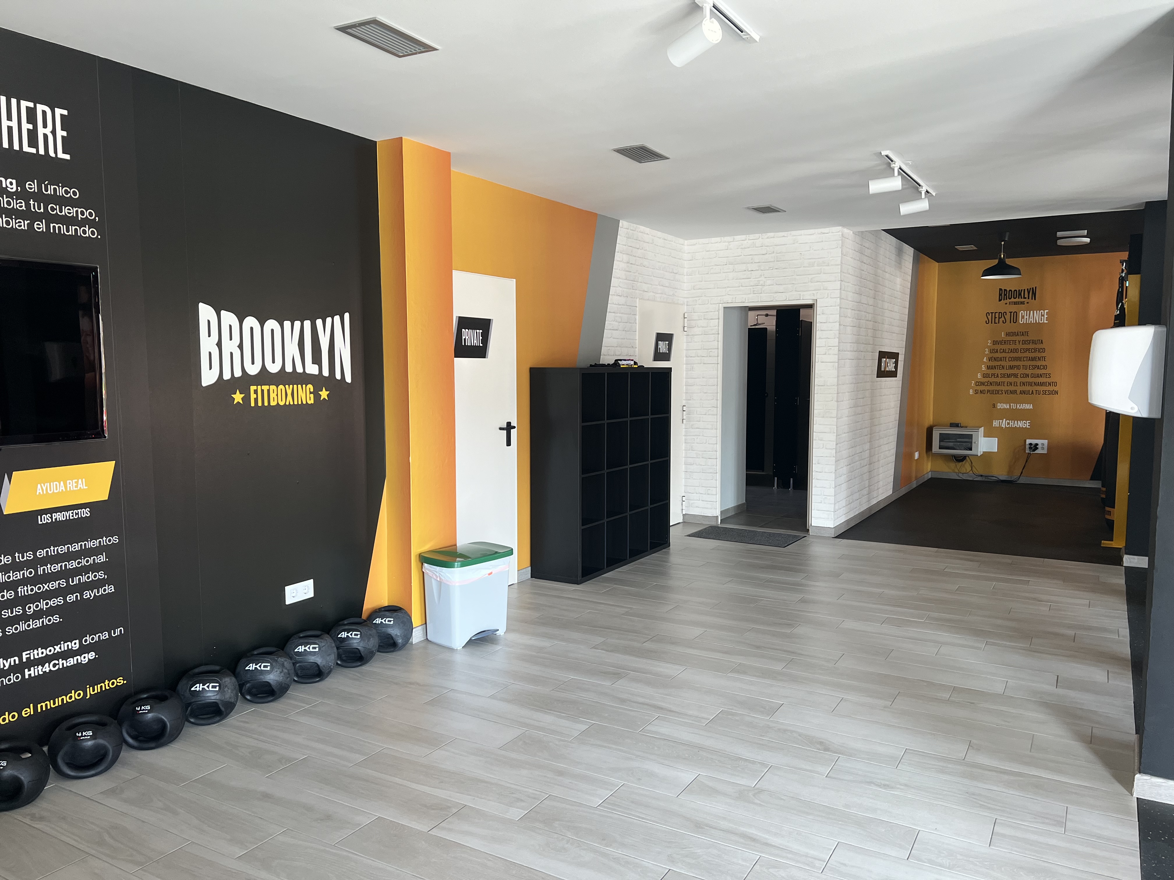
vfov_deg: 53.1
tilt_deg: -4.7
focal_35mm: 26
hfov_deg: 67.3
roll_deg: +0.3
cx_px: 587
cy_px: 440
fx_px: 882
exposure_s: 1/60
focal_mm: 5.7
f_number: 1.5
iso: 125
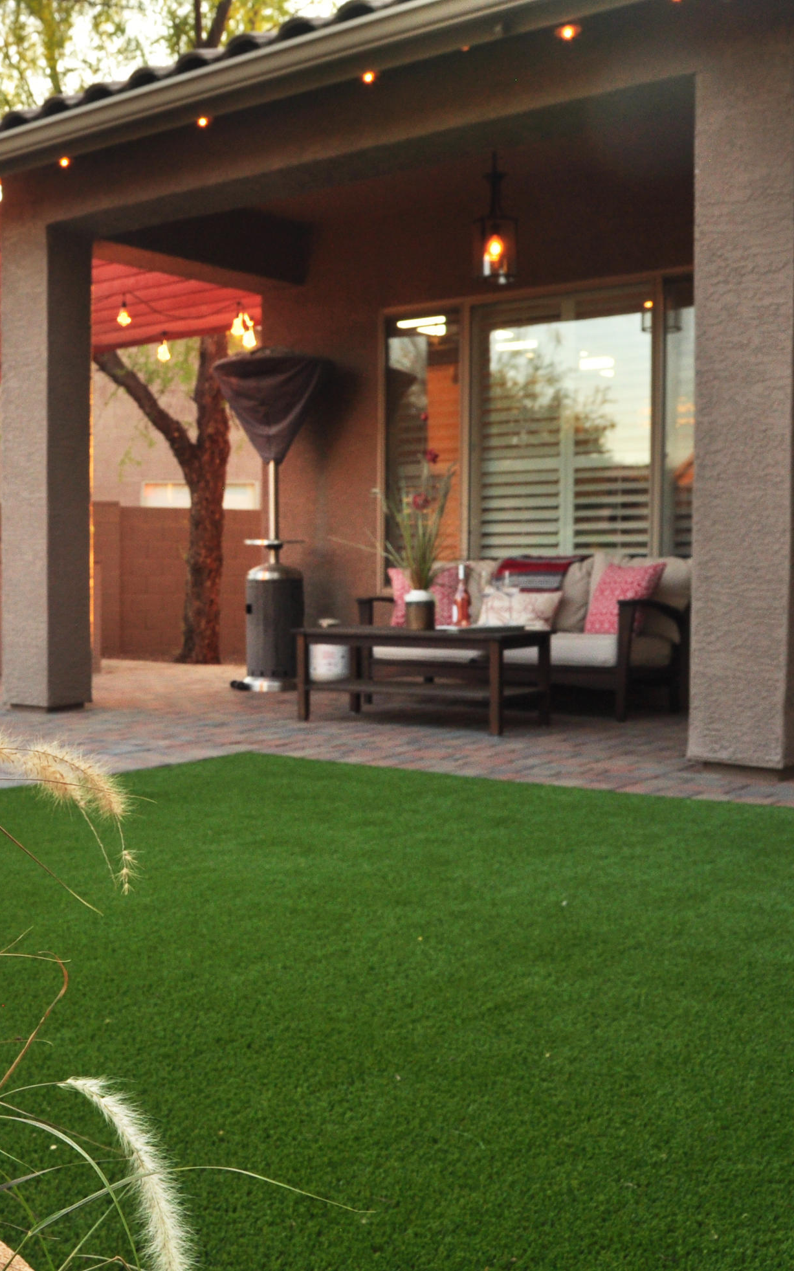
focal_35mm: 42
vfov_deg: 47.2
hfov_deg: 28.9
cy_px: 635
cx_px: 30
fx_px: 1454
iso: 320
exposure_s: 1/40
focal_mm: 18
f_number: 9
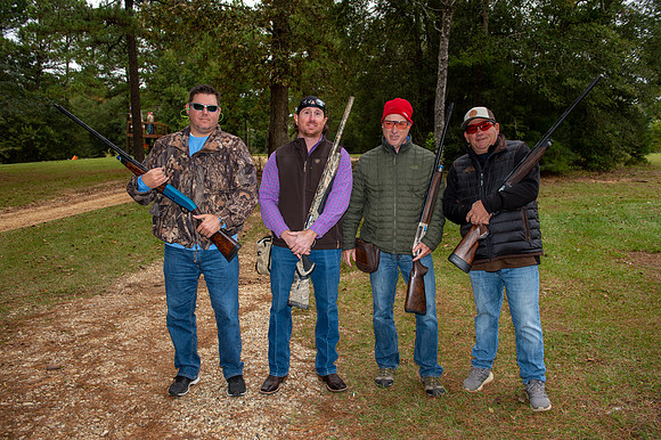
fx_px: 514
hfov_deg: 65.5
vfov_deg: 46.4
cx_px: 330
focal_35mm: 28
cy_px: 220
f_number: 5
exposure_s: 1/250
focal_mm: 28
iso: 320
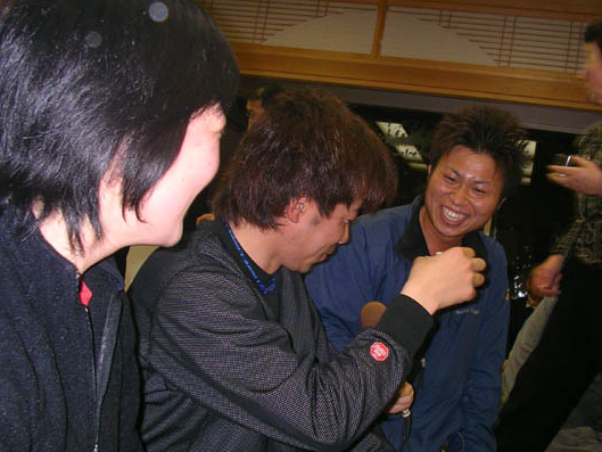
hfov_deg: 41.2
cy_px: 252
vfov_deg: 31.5
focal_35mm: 46
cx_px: 340
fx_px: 800
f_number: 2.9
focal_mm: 6
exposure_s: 1/31.6
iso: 100
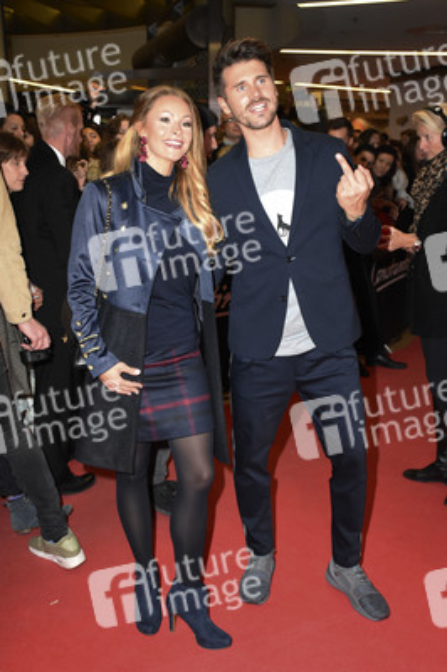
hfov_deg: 33.0
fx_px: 756
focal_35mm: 40
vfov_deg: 48.0
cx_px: 224
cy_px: 336
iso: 1600
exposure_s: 1/160
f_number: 4.5
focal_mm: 27
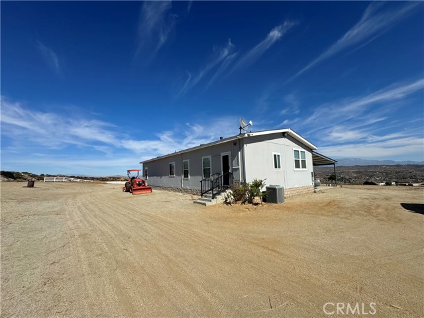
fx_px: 171
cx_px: 212
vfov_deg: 85.7
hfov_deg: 102.1
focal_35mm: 14
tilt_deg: +5.7
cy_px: 159
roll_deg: +1.1
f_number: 2.2
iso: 50
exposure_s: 1/3906
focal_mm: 2.22
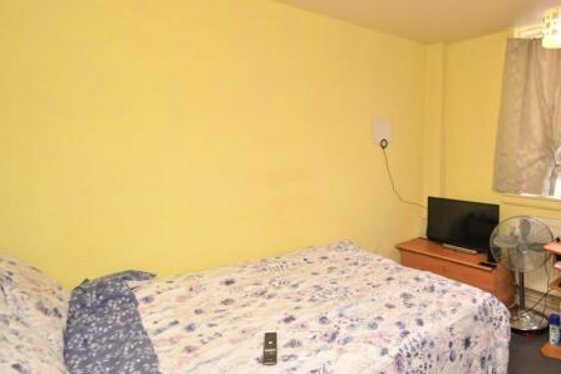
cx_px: 379
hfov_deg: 75.8
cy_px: 168
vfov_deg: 57.1
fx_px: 343
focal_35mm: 22
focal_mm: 10
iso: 720
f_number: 3.5
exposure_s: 1/60
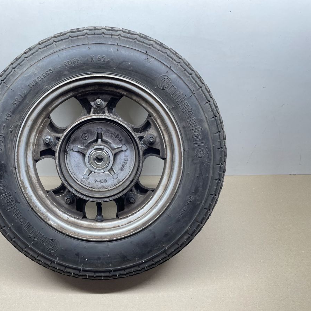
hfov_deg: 51.5
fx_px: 315
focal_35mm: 31
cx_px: 102
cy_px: 156
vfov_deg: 52.5
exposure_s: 1/50
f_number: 1.6
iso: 80
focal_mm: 4.2
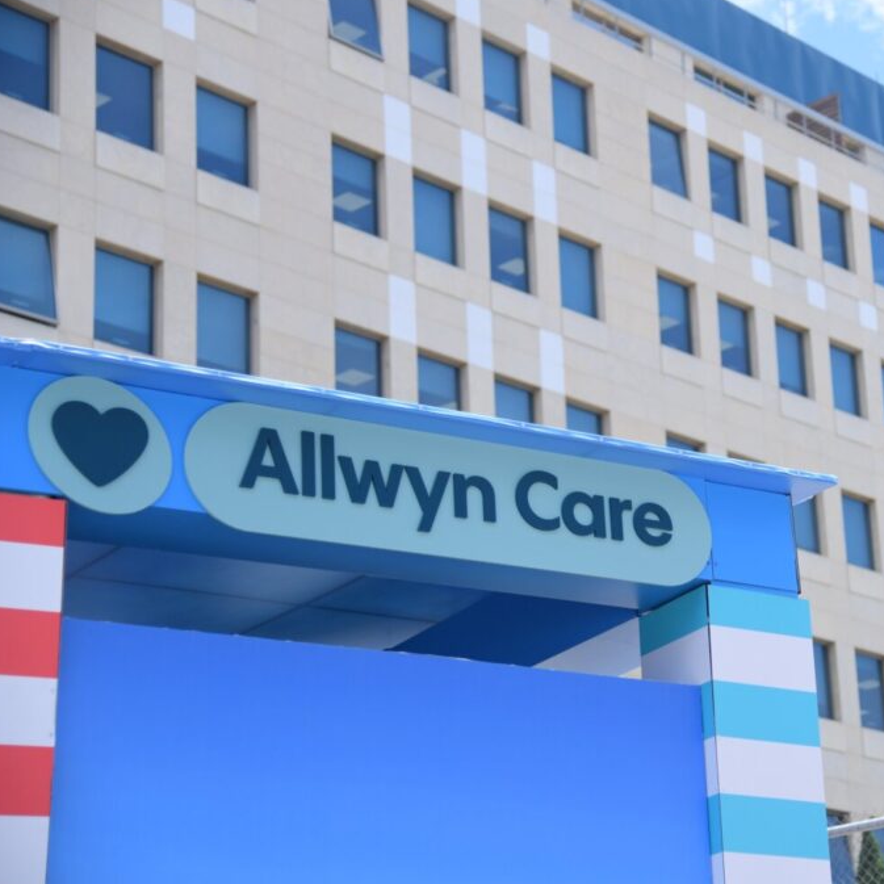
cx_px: 659
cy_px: 439
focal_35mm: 84
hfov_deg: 20.5
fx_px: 2427
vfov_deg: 20.6
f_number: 4
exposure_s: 1/1250
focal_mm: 65
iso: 250
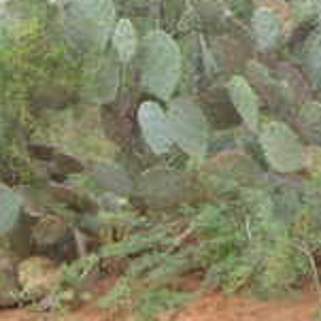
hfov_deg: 9.7
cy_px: -32
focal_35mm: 176
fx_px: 1846
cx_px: 472
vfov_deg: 9.8
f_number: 4.8
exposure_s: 1/160
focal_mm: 8.4
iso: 100
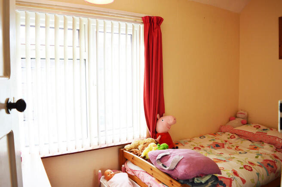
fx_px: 211
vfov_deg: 47.8
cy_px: 94
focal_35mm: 27
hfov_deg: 67.4
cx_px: 141
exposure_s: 1/25
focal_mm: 18
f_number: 4.5
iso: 100
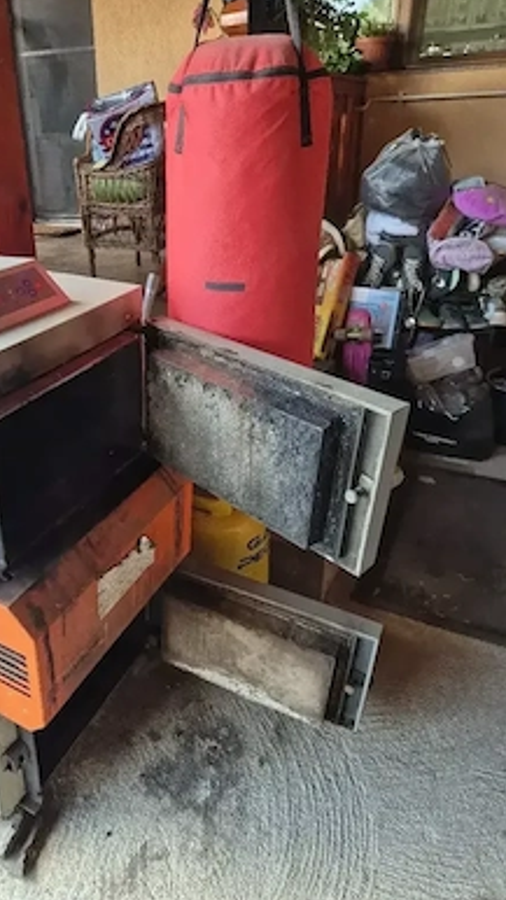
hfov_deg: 43.8
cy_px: 448
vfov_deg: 71.9
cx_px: 170
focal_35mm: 26
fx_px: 620
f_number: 1.8
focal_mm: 5.4
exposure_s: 1/100
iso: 125
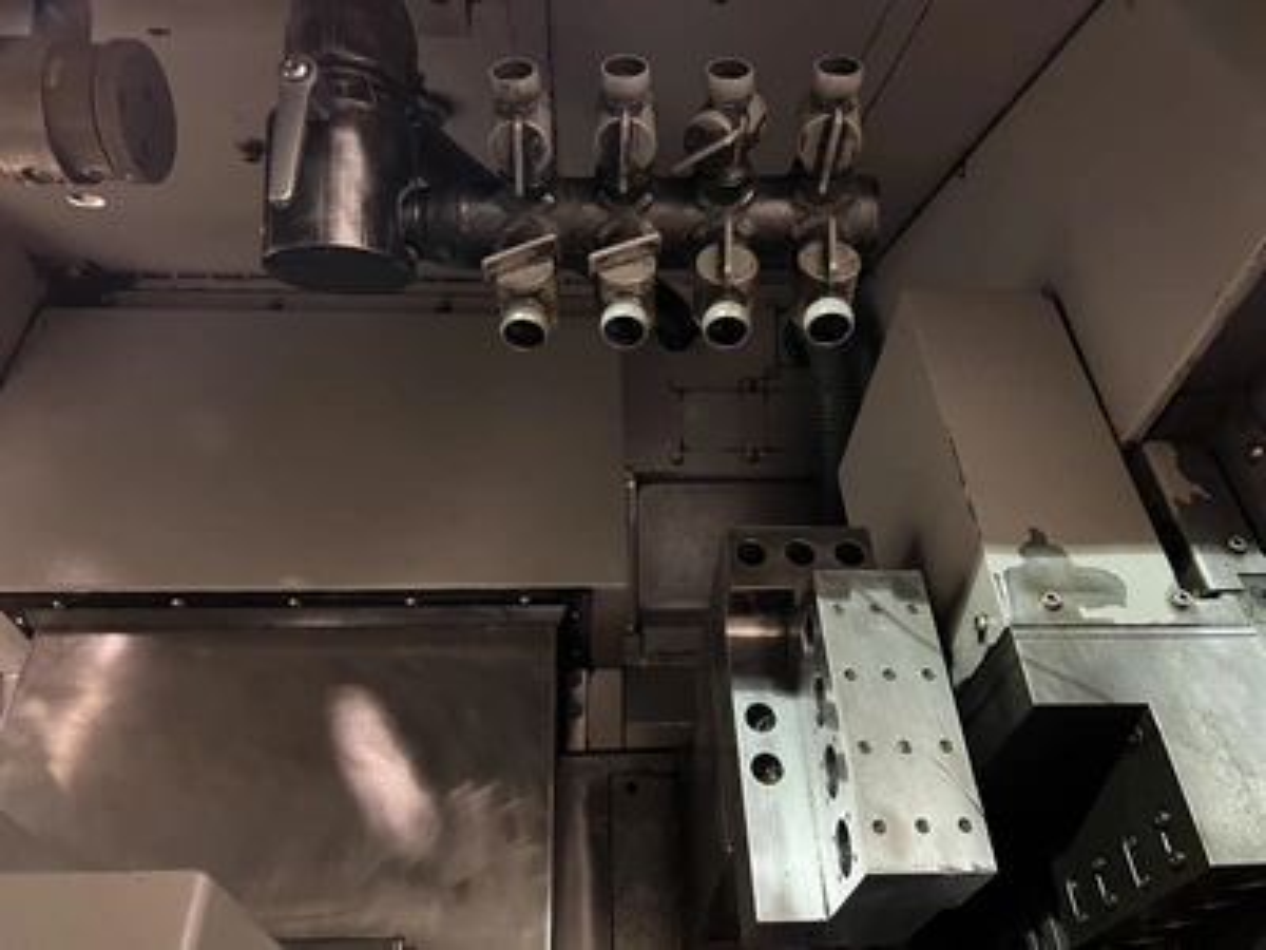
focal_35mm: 26
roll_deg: -0.1
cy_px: 475
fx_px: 951
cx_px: 633
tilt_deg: +7.0
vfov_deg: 53.1
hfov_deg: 67.3
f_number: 1.5
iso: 640
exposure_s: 1/30
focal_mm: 5.7
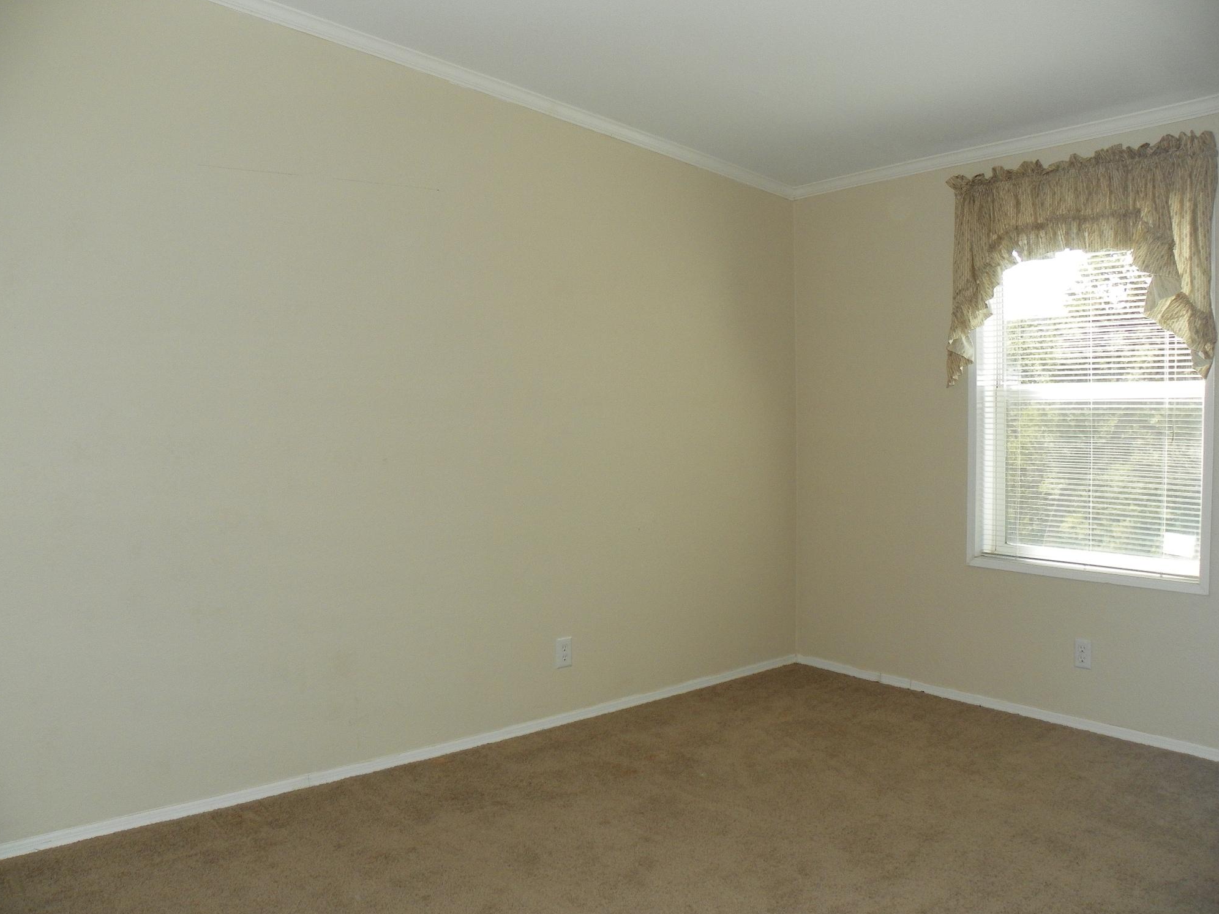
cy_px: 489
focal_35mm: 28
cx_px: 601
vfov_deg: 49.7
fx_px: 986
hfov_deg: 63.4
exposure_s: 1/125
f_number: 2.8
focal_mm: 4.6
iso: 64
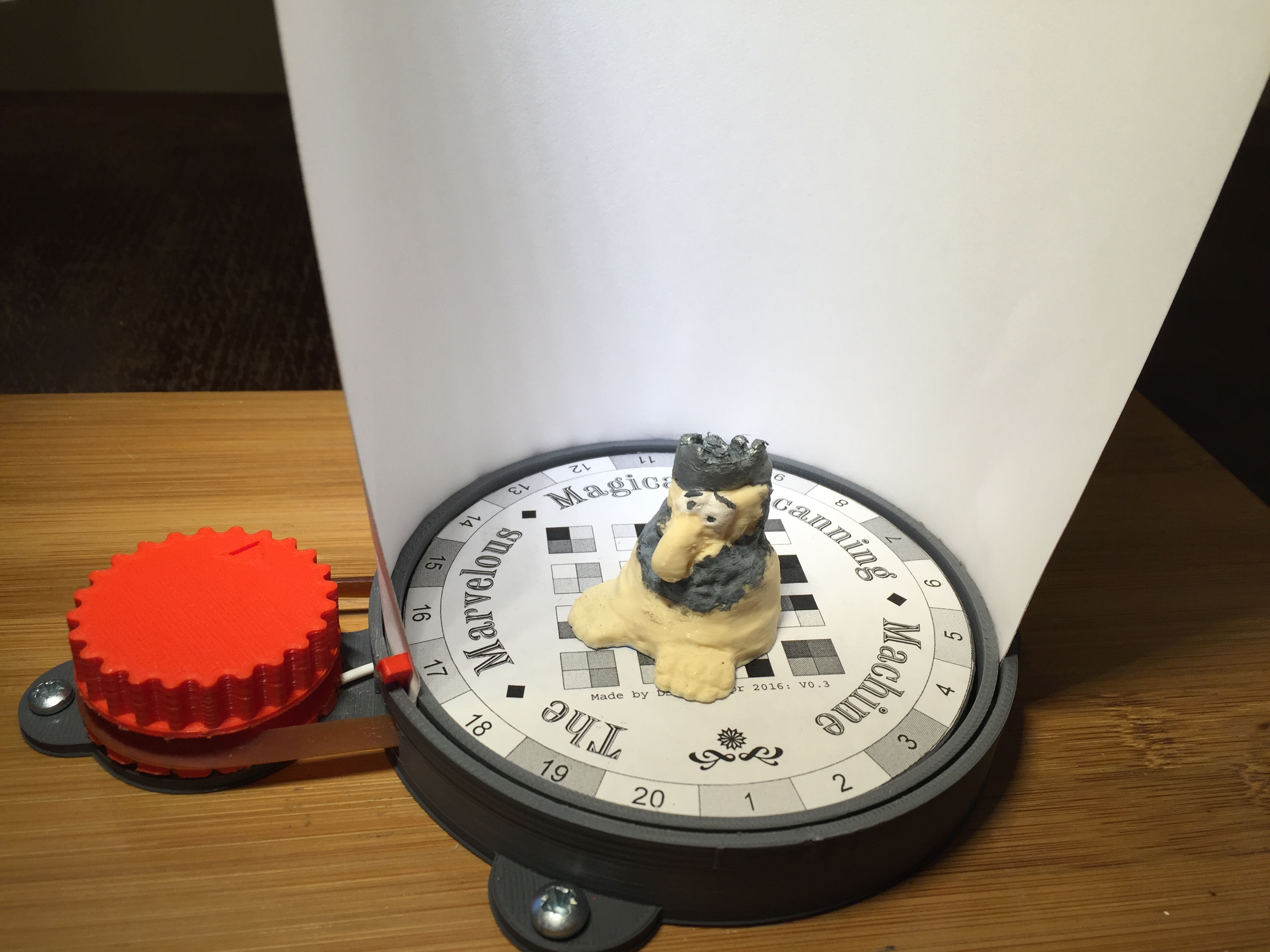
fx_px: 1064
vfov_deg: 48.2
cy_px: 476
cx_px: 635
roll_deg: -3.3
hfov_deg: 61.7
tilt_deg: -33.3
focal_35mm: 29
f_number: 2.2
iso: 40
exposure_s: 1/50
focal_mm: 4.15
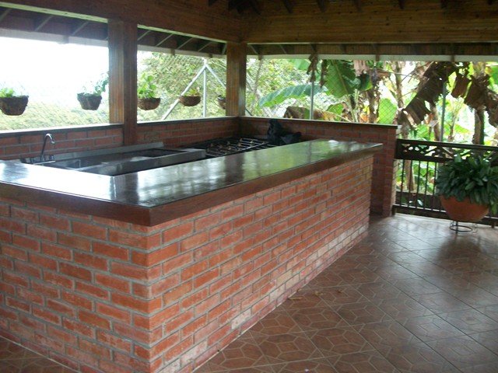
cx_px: 249
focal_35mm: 32
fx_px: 460
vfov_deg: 44.2
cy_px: 186
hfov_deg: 56.8
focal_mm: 5.7
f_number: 2.9
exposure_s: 1/125
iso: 160
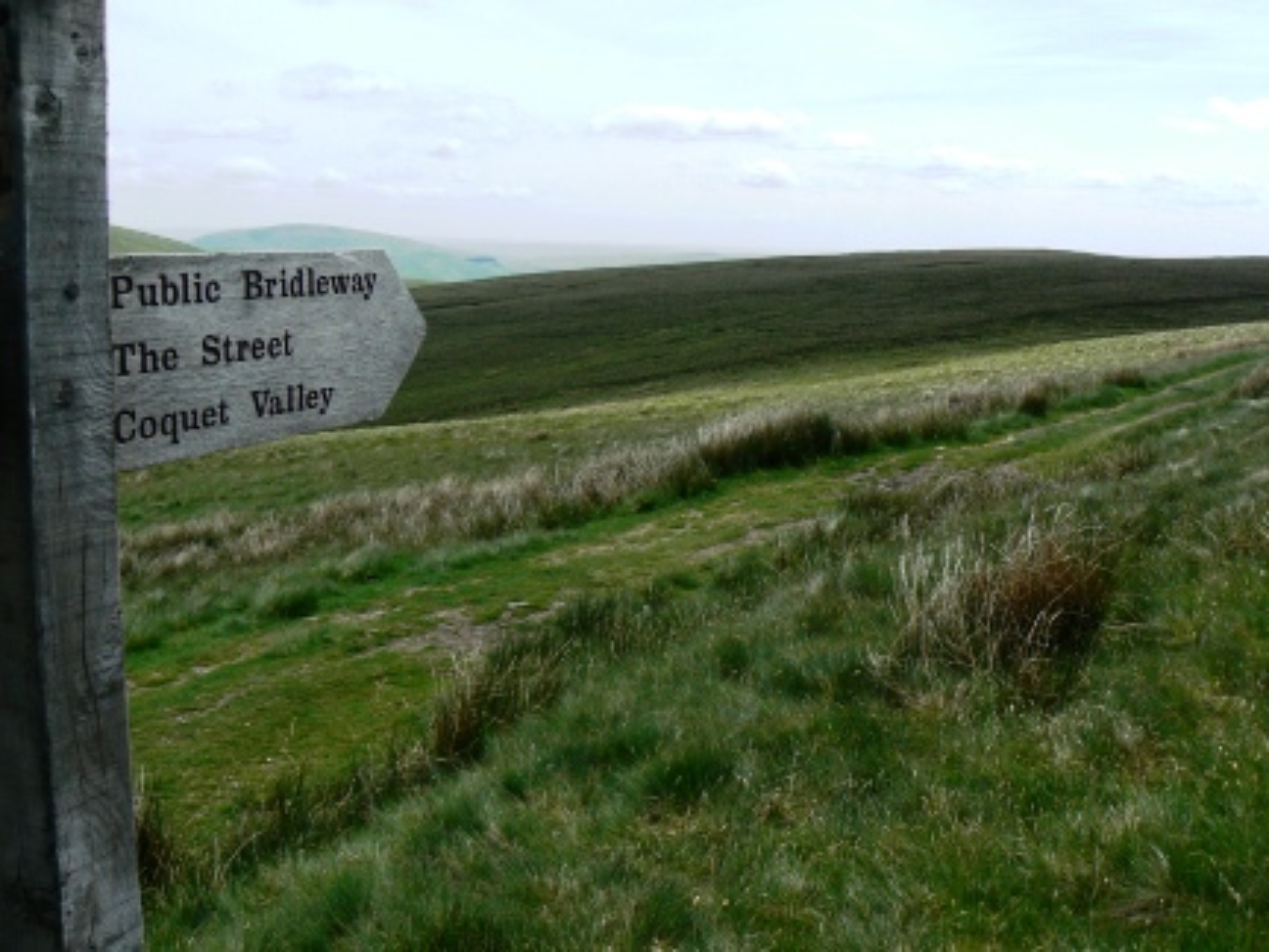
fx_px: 1320
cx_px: 634
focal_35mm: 36
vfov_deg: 39.7
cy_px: 476
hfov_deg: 51.4
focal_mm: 6
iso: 80
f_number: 6.3
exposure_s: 1/500
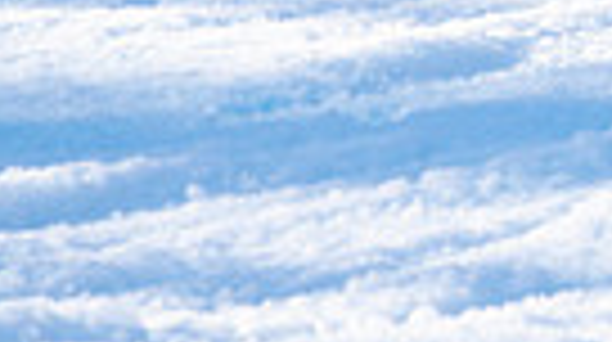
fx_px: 53662
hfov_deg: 0.7
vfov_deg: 0.4
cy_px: -367
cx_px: 1276
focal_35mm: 3312
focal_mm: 560
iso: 1250
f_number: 8
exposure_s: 1/2000
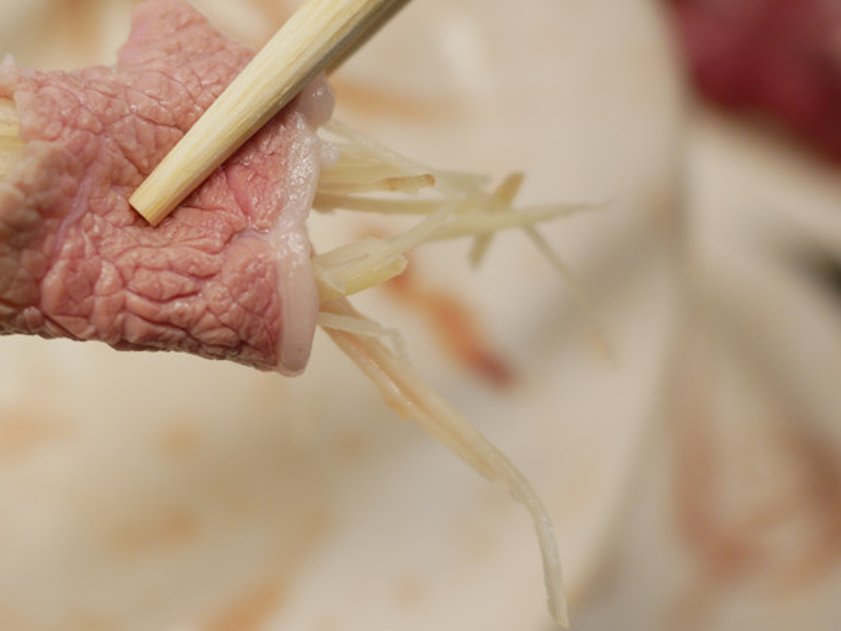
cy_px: 252
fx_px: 1264
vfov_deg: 28.0
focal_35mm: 52
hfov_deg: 35.9
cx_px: 201
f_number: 1.7
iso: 200
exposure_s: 1/80
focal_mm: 15
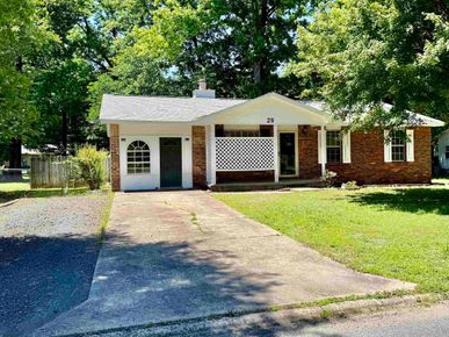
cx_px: 246
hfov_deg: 58.3
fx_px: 402
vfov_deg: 45.4
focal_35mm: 31
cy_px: 155
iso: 80
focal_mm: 6.76
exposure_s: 1/2370
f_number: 1.78
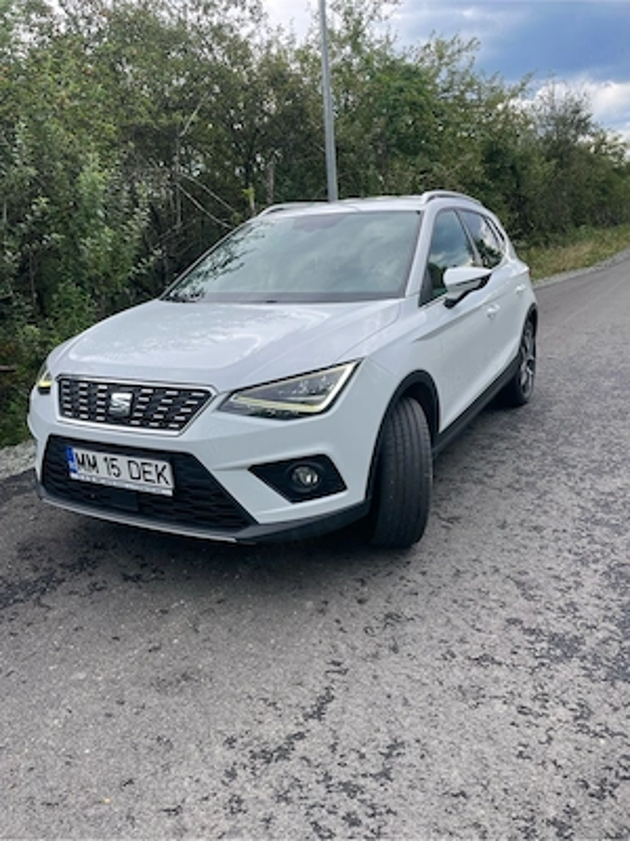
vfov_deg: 67.3
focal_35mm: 26
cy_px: 420
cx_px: 315
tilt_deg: -12.4
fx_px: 631
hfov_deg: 53.1
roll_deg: +4.1
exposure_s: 1/720
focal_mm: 4.2
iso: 32
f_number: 1.6
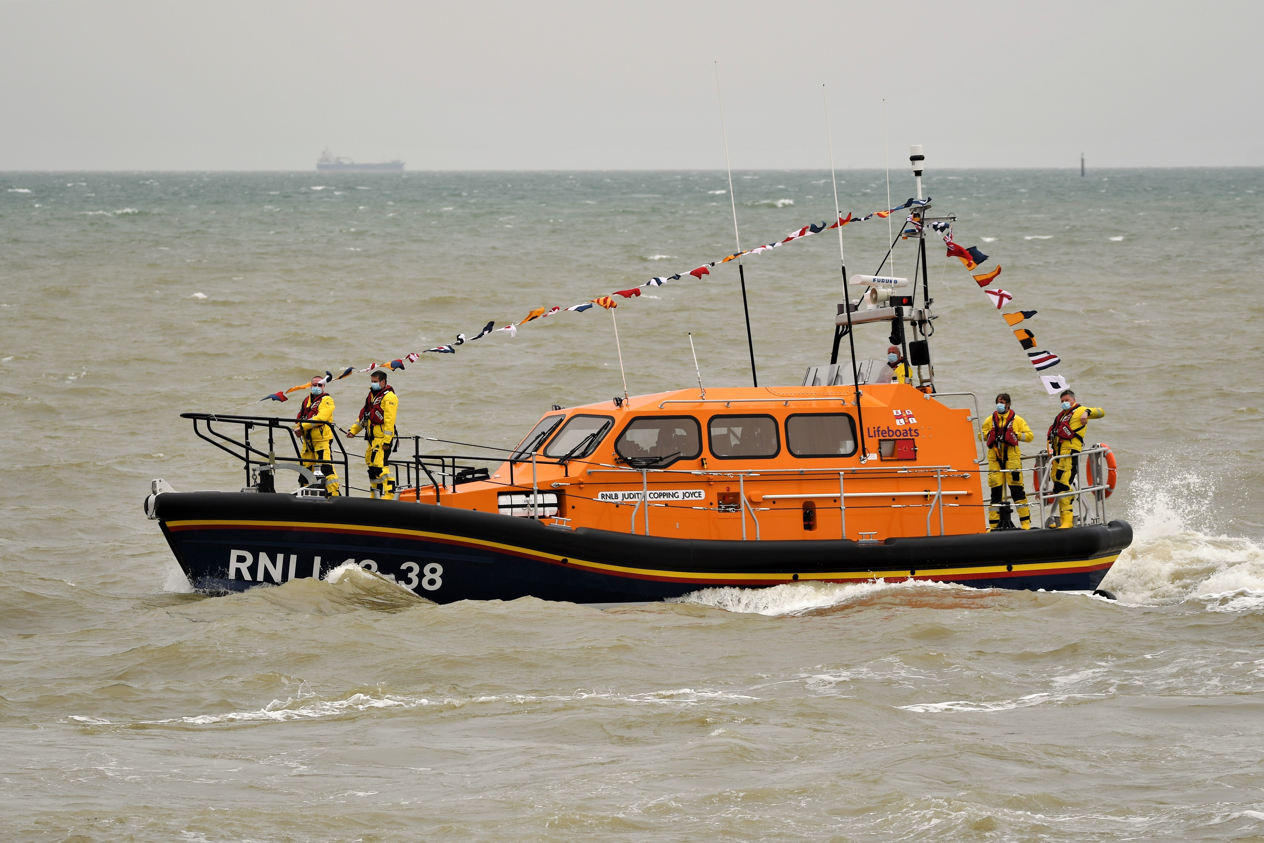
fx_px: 7899
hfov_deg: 9.1
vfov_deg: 6.1
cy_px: 422
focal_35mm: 225
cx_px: 632
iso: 100
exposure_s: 1/800
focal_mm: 150
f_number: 5
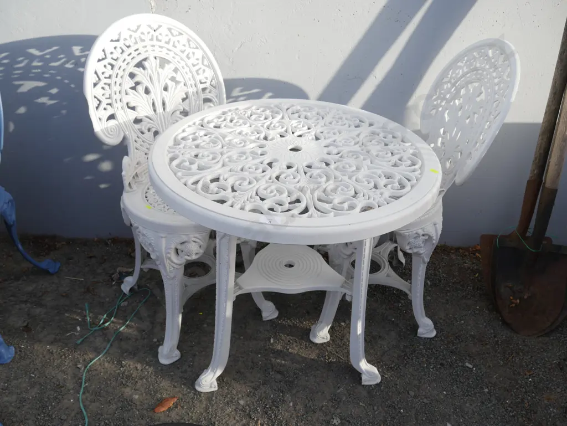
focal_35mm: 28
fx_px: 459
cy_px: 213
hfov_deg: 63.4
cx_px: 284
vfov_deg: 49.8
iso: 200
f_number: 5.6
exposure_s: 1/320
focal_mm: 14
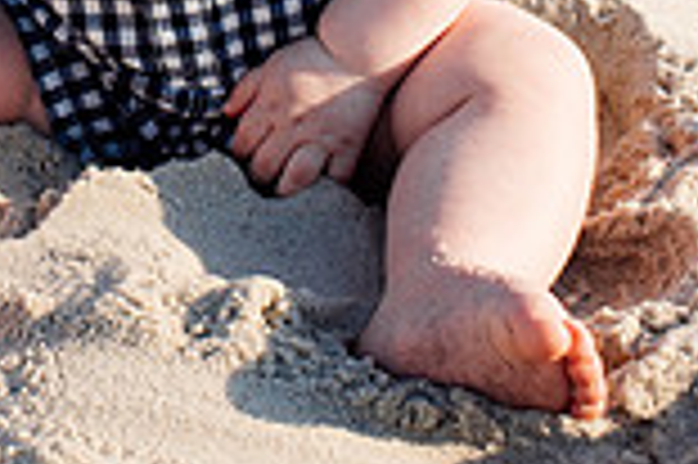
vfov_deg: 10.1
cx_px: -90
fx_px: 2537
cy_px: -205
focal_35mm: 131
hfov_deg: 15.2
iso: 160
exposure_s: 1/1250
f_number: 4.5
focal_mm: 35
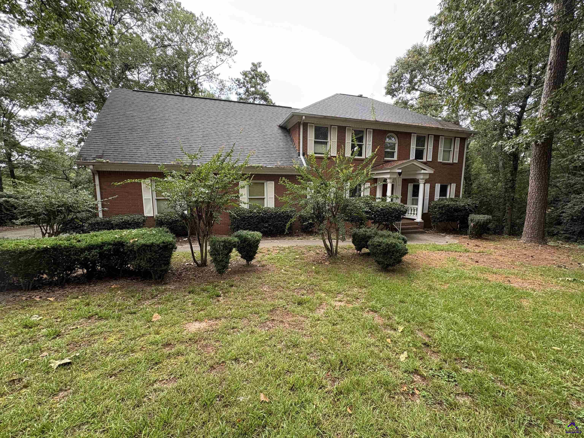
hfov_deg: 102.1
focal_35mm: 14
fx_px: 236
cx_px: 292
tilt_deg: -6.5
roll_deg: +0.2
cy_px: 219
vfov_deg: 85.7
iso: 40
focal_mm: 2.22
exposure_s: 1/99
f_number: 2.2
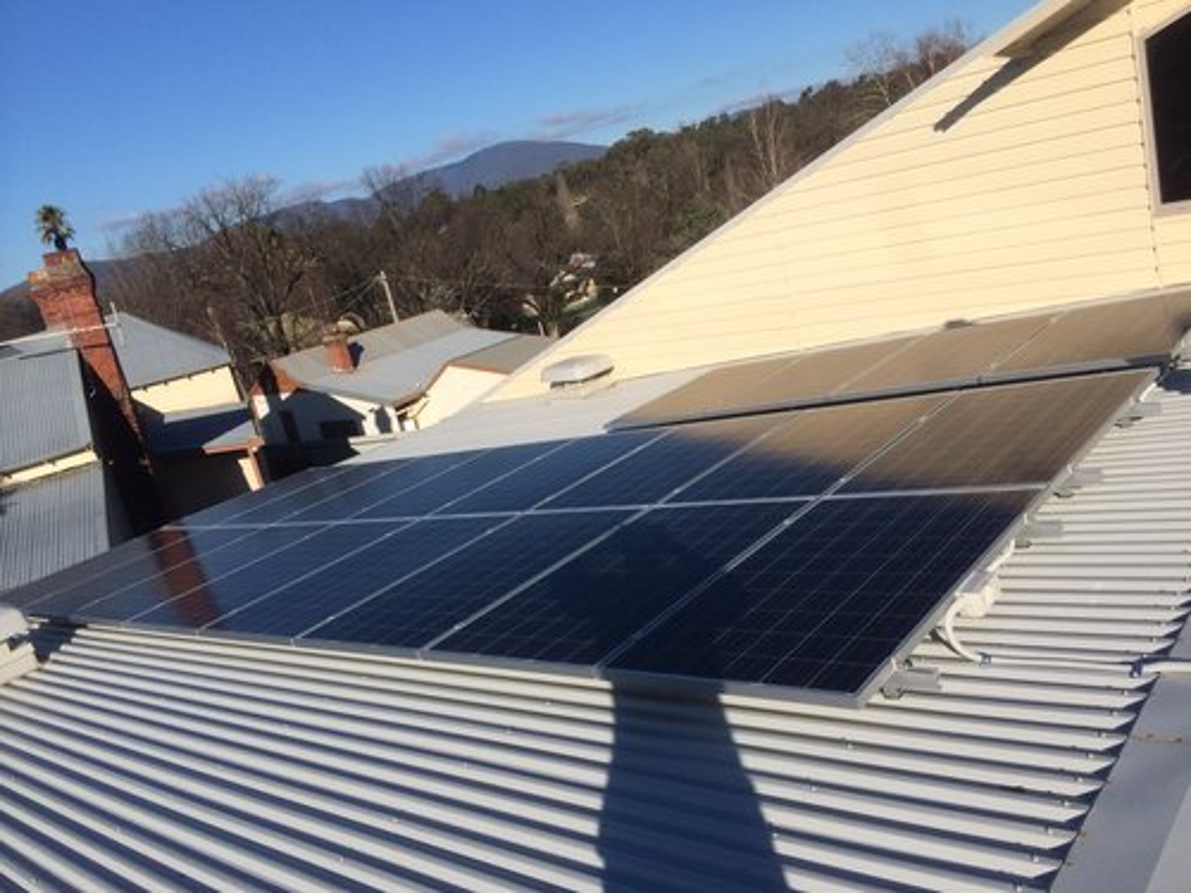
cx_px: 596
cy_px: 446
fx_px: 1032
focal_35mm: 30
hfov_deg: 60.0
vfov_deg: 46.8
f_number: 2.2
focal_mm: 4.12
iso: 40
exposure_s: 1/3731
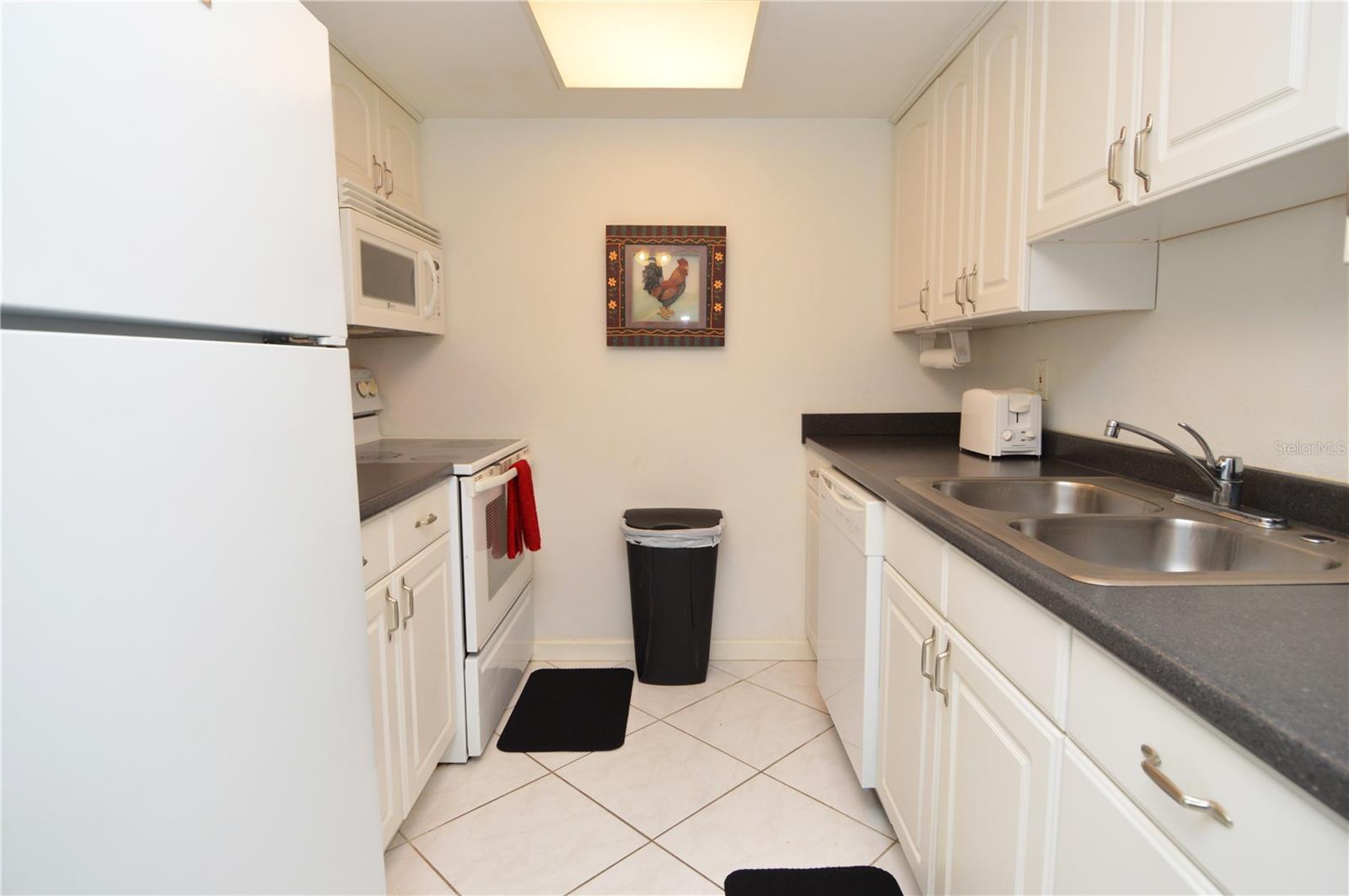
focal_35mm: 18
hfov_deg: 90.1
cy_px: 448
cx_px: 674
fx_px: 674
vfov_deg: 67.3
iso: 400
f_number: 4
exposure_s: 1/60
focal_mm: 12
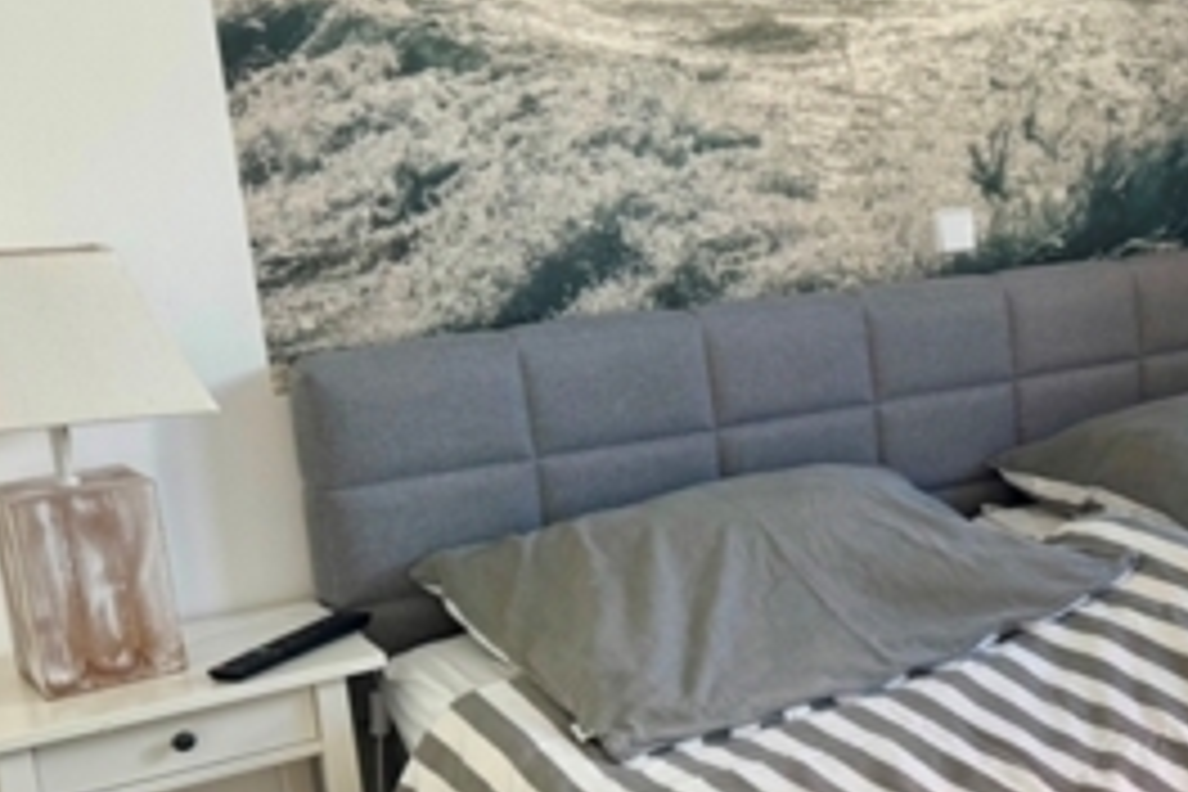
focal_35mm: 56
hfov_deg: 31.7
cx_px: 1296
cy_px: 454
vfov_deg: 24.2
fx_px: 1848
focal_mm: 6.76
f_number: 1.78
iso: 100
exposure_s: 1/121
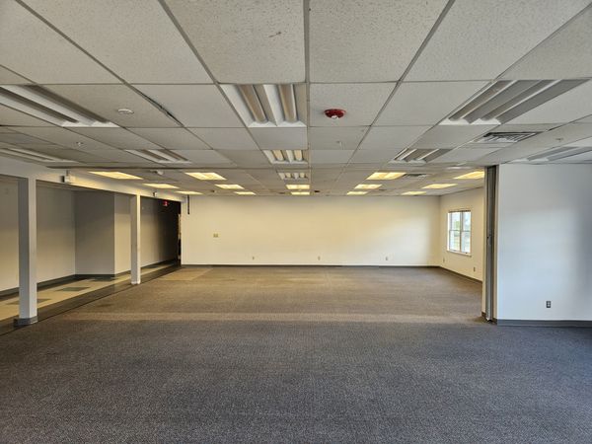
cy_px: 222
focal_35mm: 23
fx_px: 393
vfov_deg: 58.9
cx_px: 296
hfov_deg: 73.9
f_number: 1.8
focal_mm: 5.4
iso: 125
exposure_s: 1/120
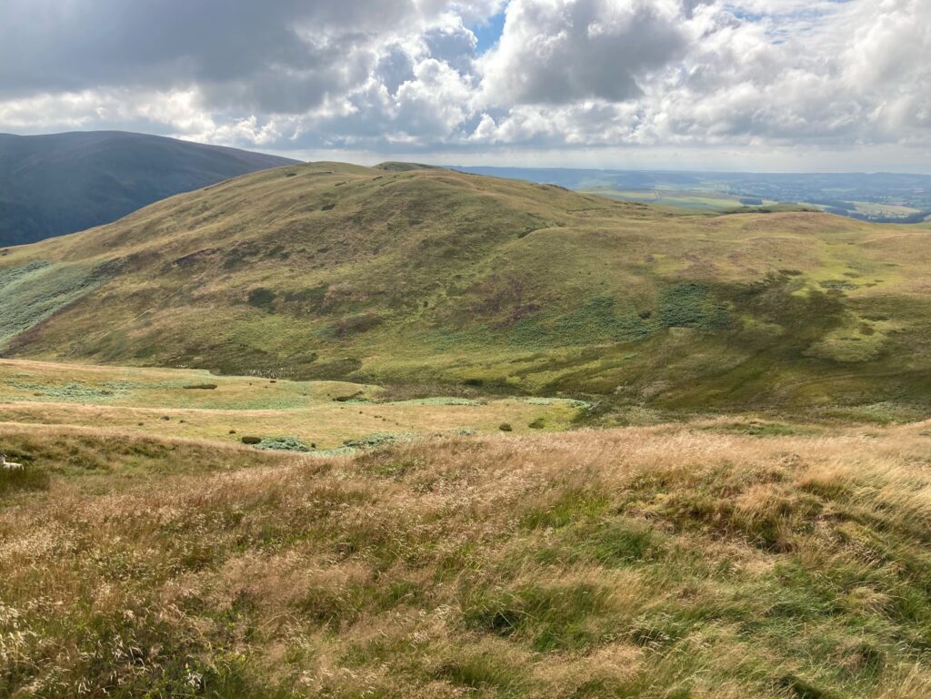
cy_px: 350
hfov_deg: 63.4
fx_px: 753
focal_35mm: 28
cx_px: 466
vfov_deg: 49.7
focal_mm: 3.99
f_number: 1.8
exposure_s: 1/2183
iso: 25
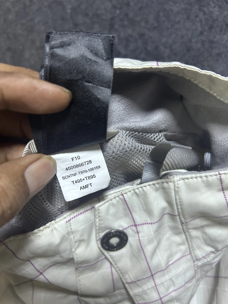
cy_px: 152
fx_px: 228
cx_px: 114
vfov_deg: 67.3
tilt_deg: -55.5
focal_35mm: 26
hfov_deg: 53.1
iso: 200
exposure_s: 1/50
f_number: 1.5
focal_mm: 5.7
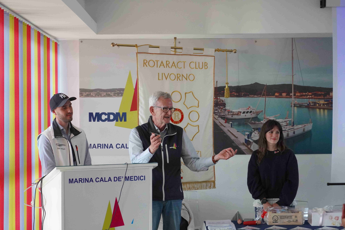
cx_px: 172
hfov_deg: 27.0
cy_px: 115
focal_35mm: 75
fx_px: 719
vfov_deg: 18.2
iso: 3200
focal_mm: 50
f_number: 5.6
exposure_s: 1/160
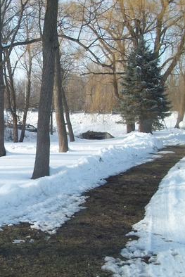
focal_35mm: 54
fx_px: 416
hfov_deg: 23.7
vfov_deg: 36.7
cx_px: -11
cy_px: 165
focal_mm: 5.7
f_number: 5.5
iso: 80
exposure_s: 1/250
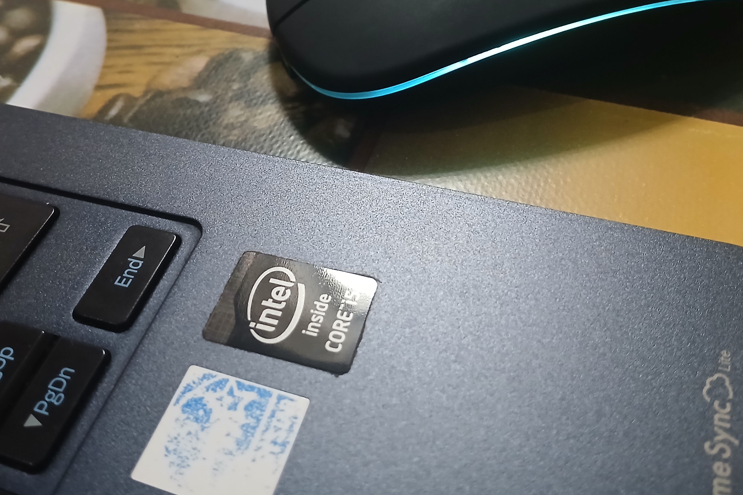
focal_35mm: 36
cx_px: 341
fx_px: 743
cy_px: 132
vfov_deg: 36.1
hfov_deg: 53.1
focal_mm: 3.98
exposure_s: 1/25
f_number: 1.8
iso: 500
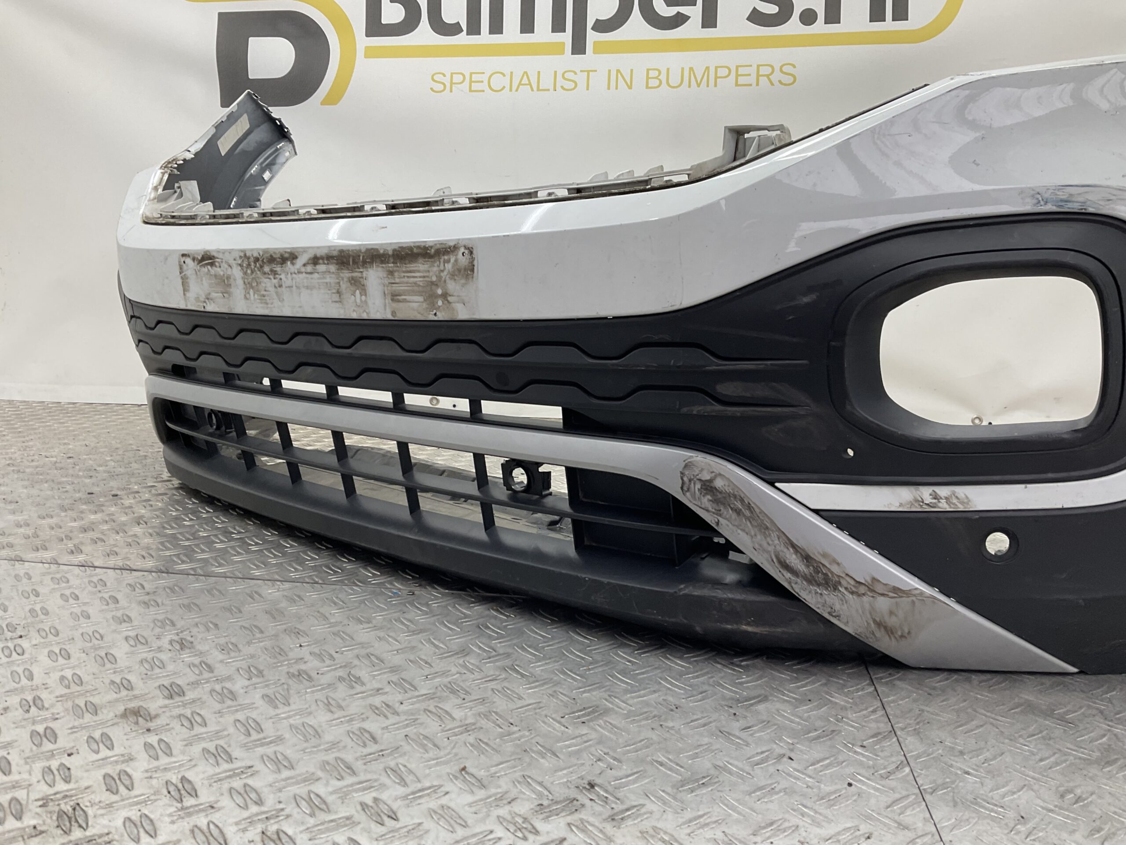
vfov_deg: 48.2
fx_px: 943
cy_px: 422
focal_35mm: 29
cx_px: 563
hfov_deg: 61.7
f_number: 1.8
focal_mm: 3
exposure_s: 1/120
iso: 32
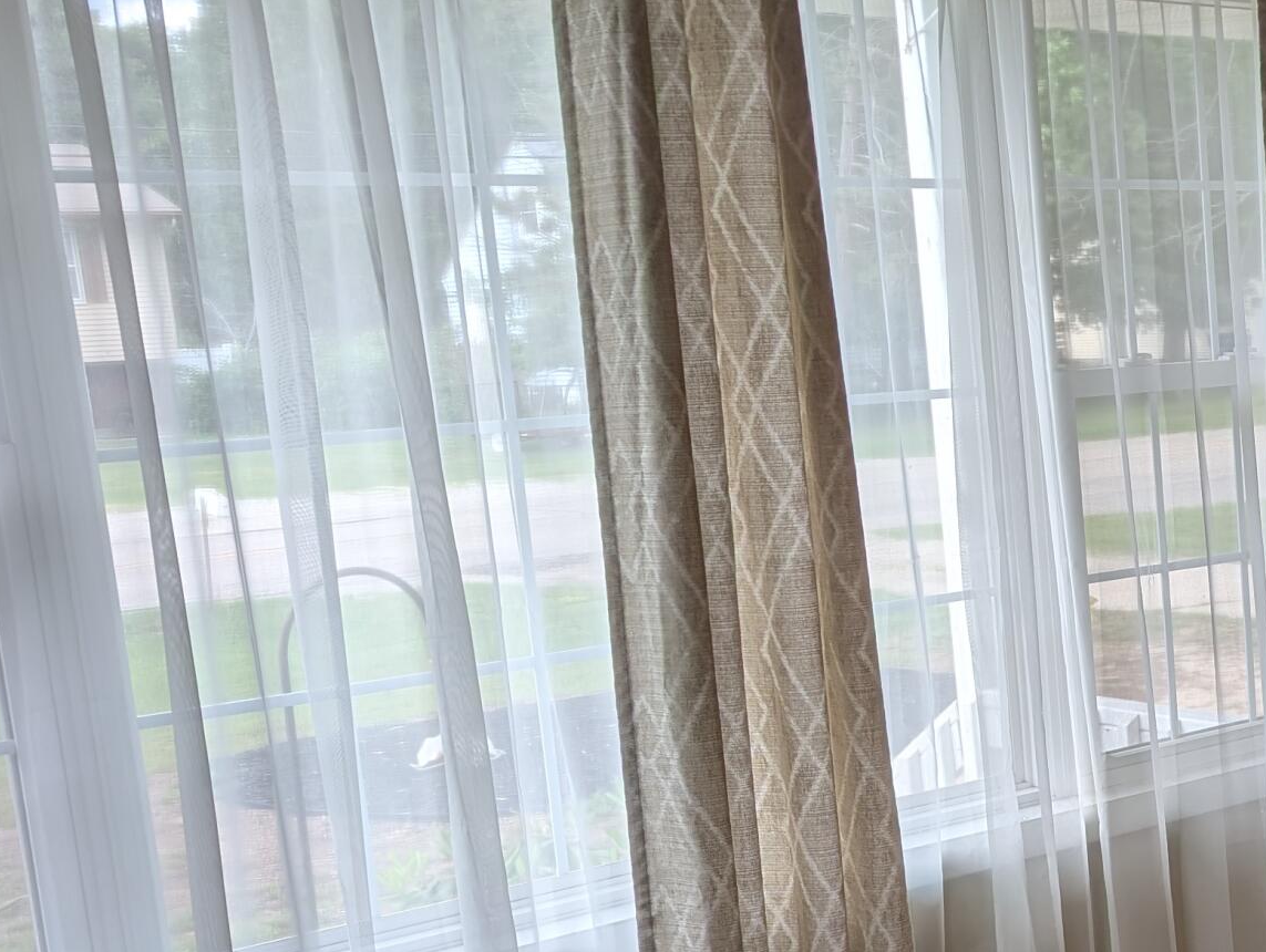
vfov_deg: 23.0
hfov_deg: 27.2
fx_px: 2307
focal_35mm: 63
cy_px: 752
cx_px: 1506
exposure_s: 1/127
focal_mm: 6.9
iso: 21
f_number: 1.68
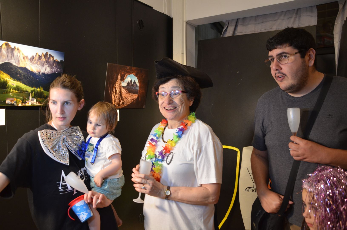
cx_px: 174
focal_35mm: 33
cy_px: 115
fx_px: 317
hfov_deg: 57.3
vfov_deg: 39.8
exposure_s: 1/30
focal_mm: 22
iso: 900
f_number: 3.8
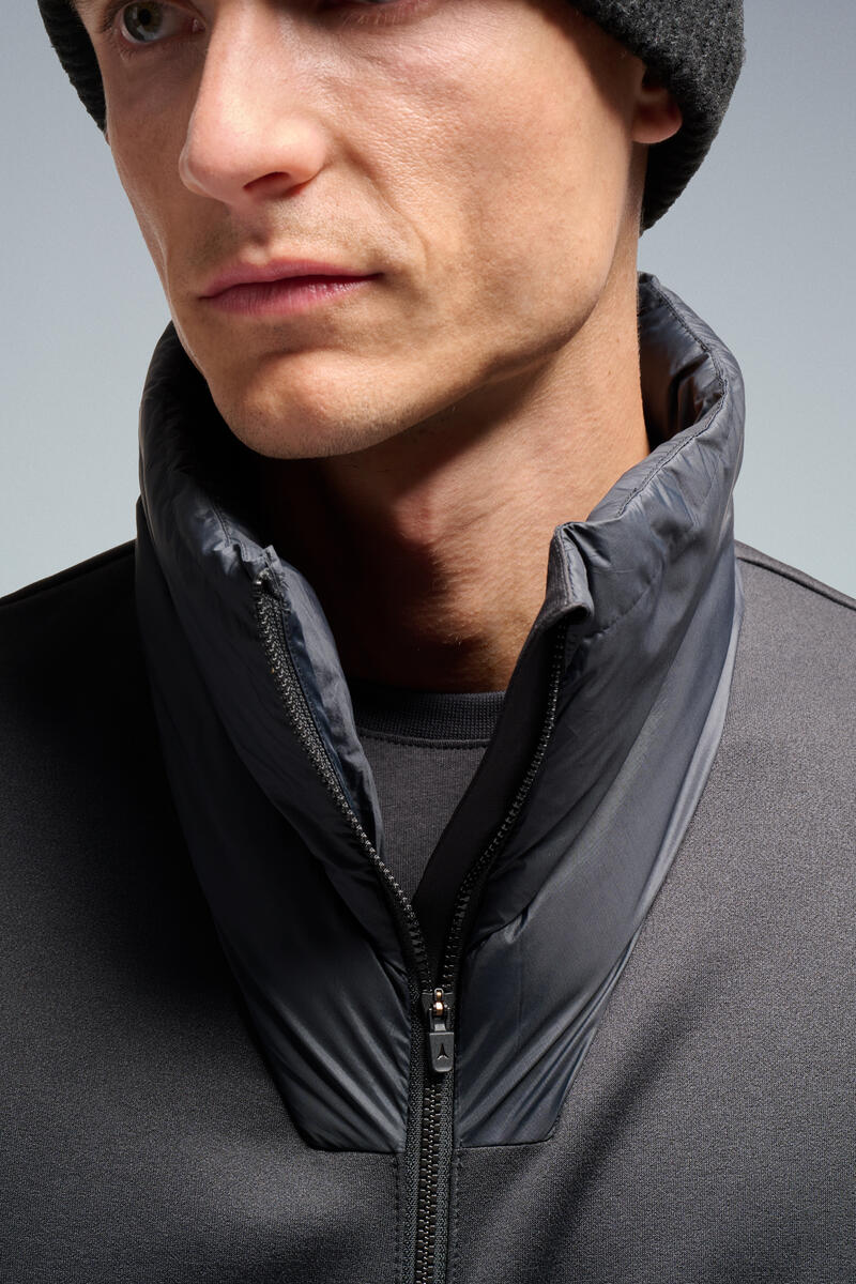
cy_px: 642
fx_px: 3031
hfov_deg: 16.1
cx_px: 428
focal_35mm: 85
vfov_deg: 23.9
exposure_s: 1/160
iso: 250
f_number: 14
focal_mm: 85
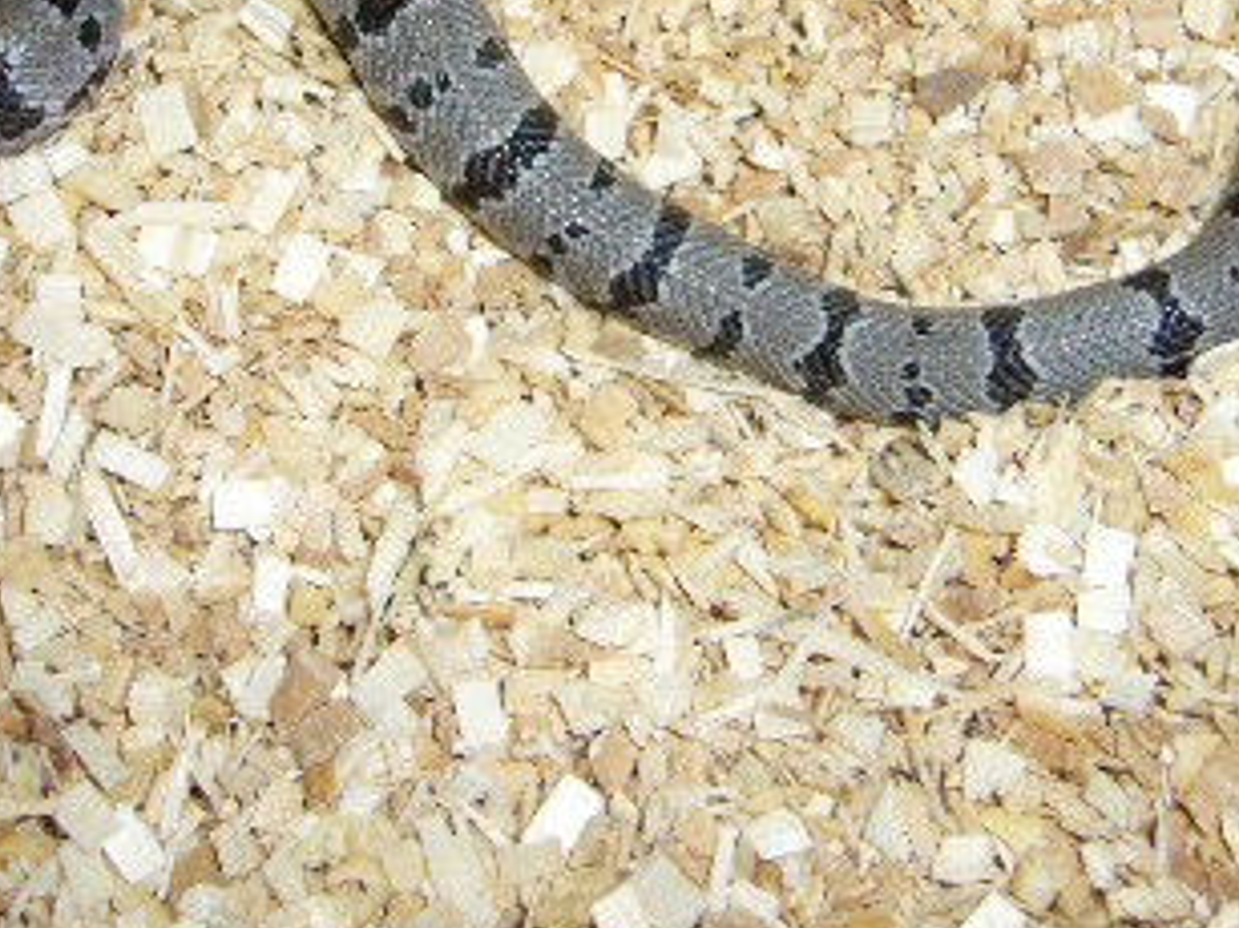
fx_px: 2612
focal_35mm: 73
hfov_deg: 26.7
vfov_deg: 19.6
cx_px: 626
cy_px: 8
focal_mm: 5.8
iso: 80
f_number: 2.8
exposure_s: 1/60
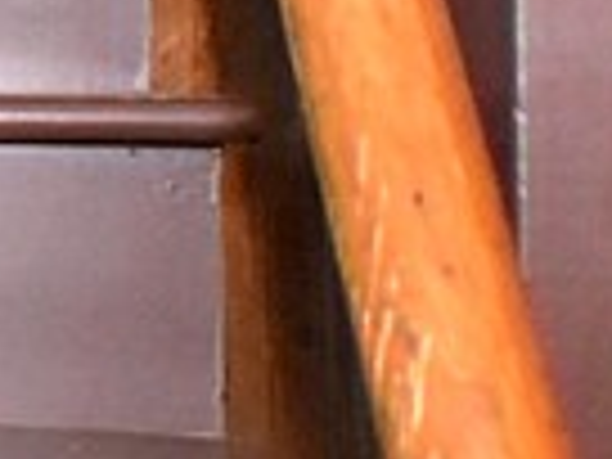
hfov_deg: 8.6
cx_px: -1706
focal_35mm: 138
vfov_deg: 10.7
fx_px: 2440
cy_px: 9
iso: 3200
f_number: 4
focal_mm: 12
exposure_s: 1/60
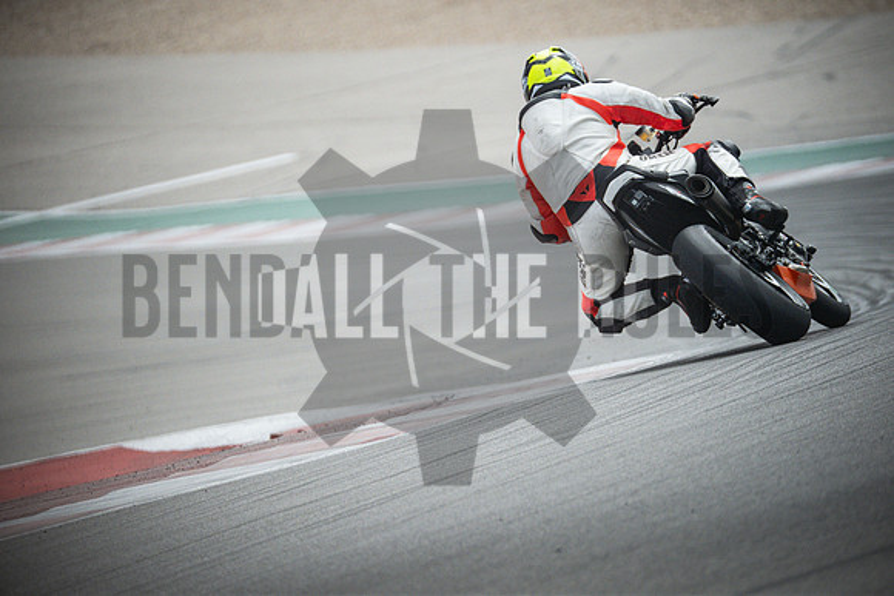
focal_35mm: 600
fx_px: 14903
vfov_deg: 2.3
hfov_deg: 3.4
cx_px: 447
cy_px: 298
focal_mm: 400
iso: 2500
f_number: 5.6
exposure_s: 1/2500
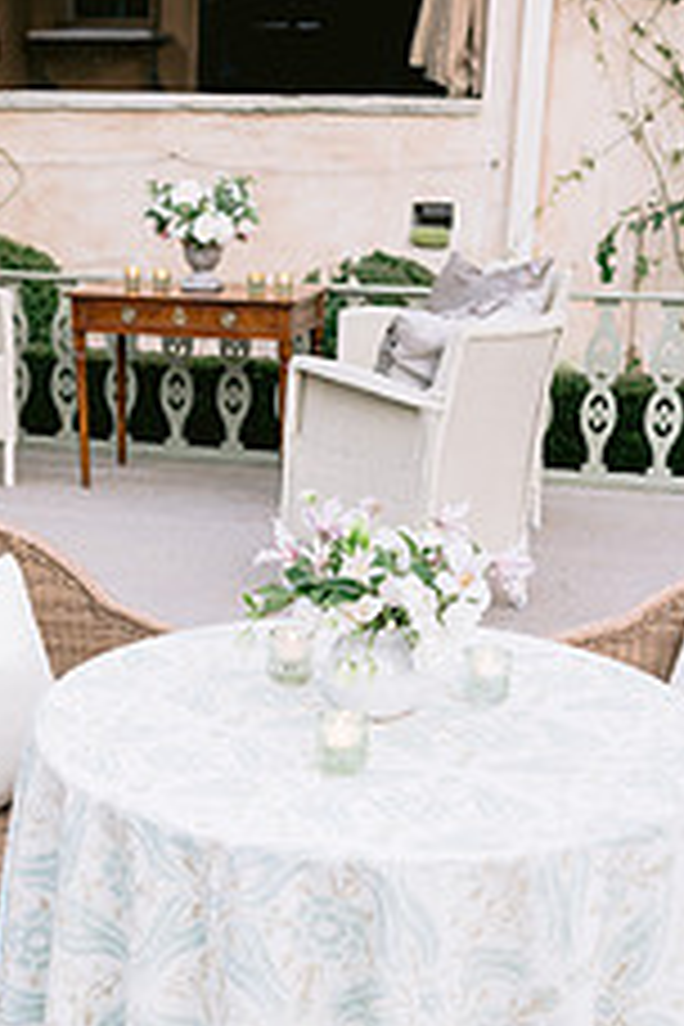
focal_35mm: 69
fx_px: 1966
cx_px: 112
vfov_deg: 28.7
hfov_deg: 19.5
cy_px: 788
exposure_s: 1/125
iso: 500
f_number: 4
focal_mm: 35
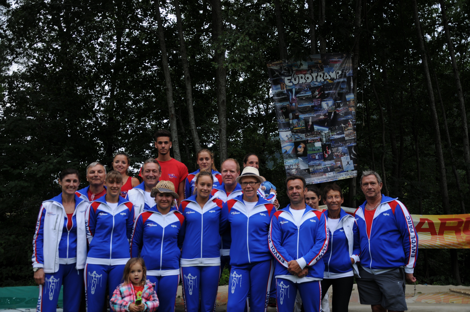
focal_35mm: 36
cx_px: 235
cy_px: 156
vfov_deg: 36.8
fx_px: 469
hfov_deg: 53.2
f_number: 3.8
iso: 200
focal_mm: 24
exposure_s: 1/125
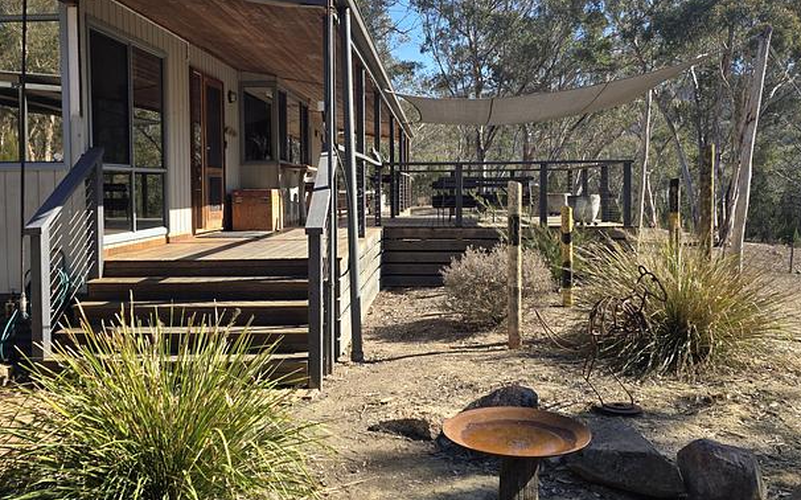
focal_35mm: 25
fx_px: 545
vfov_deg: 49.1
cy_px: 219
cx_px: 399
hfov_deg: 72.6
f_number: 1.7
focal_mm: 6.3
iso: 12
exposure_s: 1/373
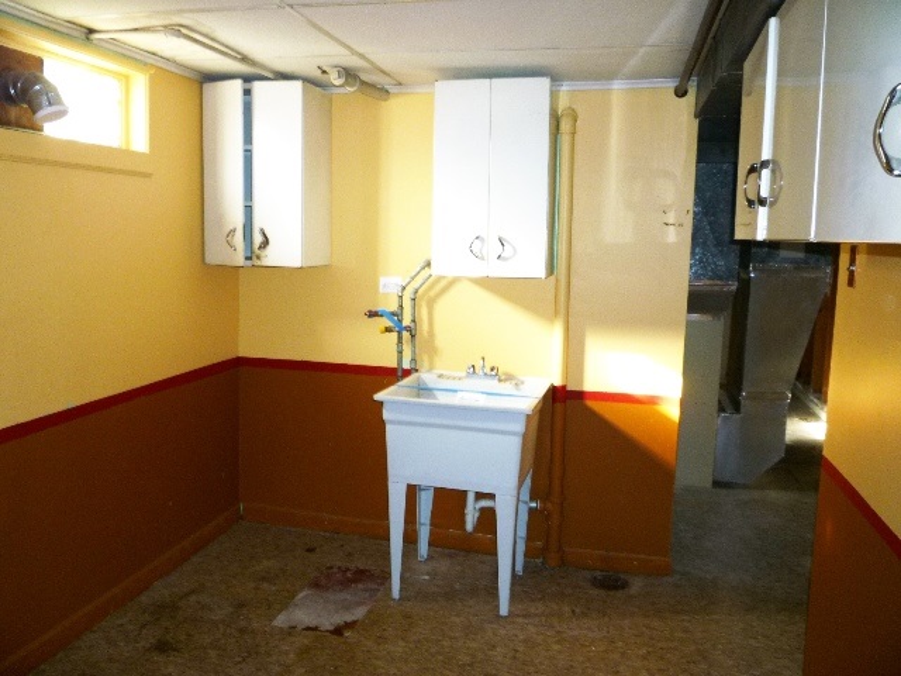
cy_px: 338
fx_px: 755
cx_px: 450
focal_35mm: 29
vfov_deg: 48.2
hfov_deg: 61.7
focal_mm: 5.2
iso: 100
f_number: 3.3
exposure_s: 1/30
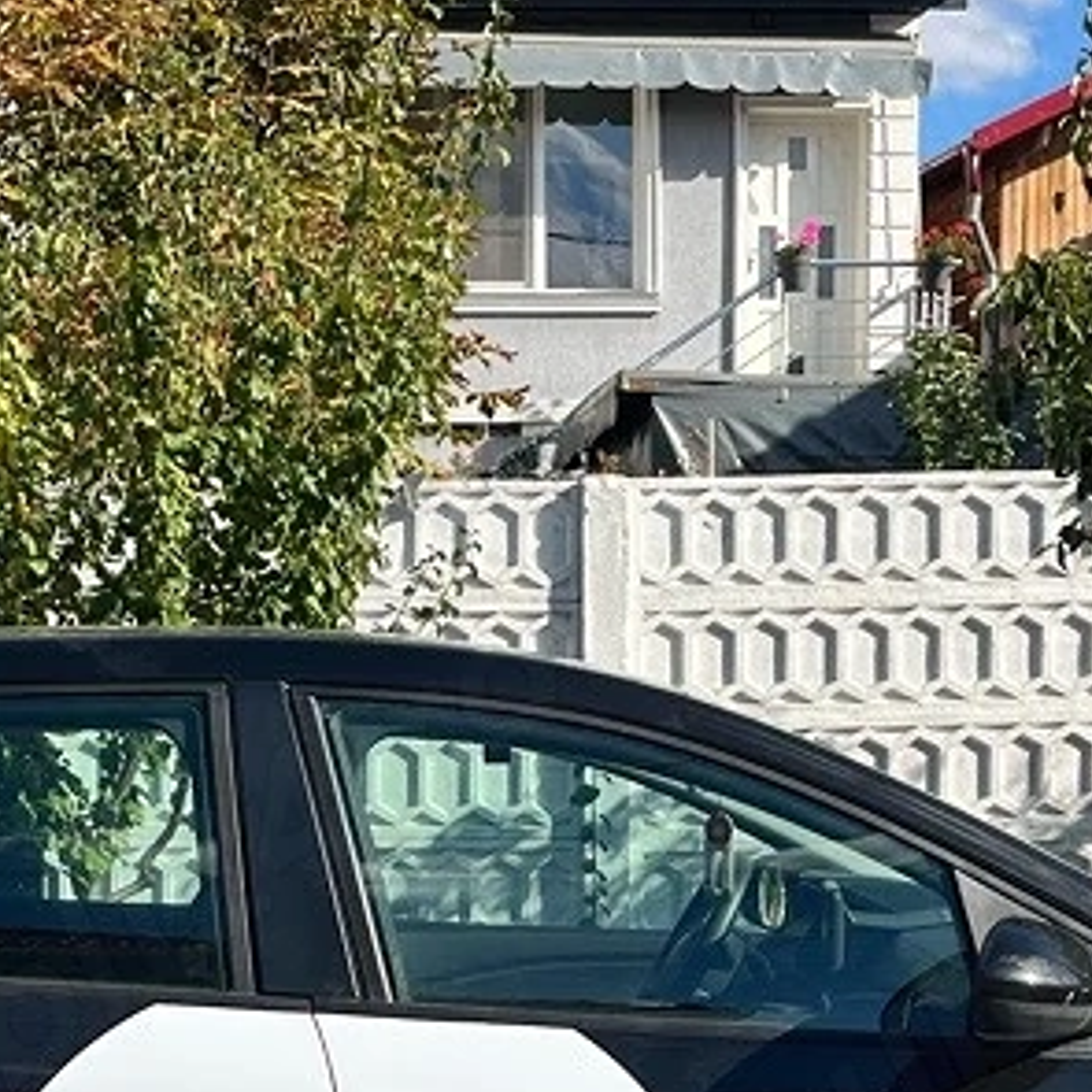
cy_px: 951
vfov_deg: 21.8
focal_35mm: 78
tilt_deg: -5.7
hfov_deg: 22.1
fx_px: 2784
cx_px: 407
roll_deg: -0.5
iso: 50
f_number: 1.6
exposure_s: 1/2825
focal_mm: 5.1
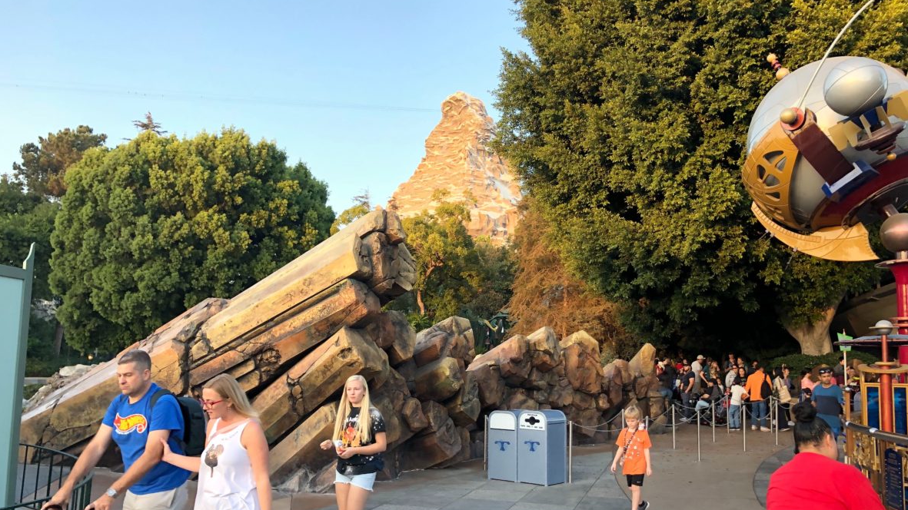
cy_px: 298
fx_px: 746
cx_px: 459
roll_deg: -1.9
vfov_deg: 37.7
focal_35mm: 31
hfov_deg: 62.6
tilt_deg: +7.2
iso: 25
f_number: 1.8
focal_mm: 4
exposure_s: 1/120
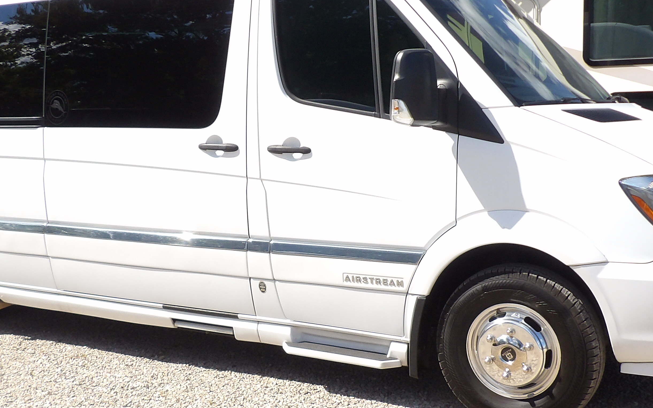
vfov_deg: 26.8
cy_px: 230
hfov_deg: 41.8
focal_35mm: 48
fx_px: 854
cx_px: 321
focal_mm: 4.3
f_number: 2.8
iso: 100
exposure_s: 1/1399
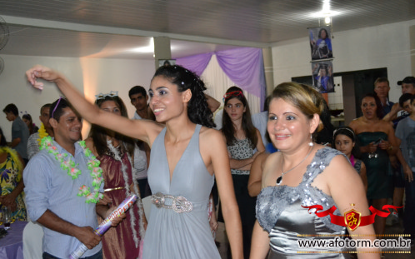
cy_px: 122
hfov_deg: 44.8
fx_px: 503
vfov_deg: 28.9
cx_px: 208
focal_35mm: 45
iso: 3200
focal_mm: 29
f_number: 4.5
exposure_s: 1/60
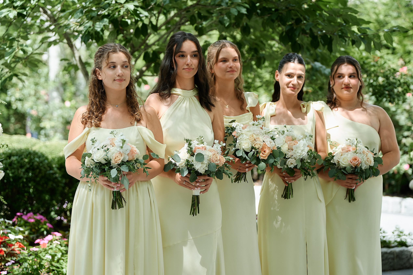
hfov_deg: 22.4
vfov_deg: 15.0
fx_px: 1044
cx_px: 205
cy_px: 138
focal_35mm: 91
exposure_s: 1/1600
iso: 400
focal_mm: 90
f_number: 2.8
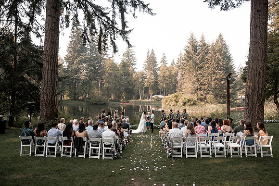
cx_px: 140
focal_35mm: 24
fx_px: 186
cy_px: 93
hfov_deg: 73.7
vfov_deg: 53.2
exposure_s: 1/800
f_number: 2.8
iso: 200
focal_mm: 24
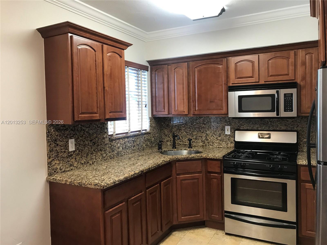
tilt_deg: -2.0
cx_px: 164
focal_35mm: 28
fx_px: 265
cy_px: 122
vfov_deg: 49.7
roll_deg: +1.3
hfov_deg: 63.4
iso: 40
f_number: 1.8
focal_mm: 3.99
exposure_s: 1/30
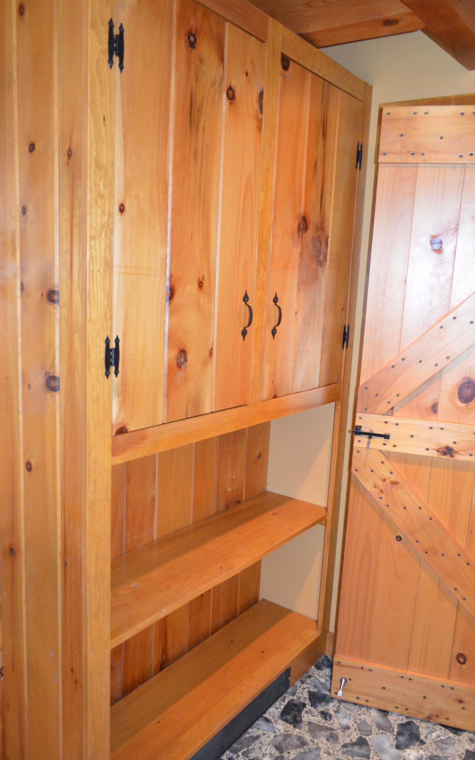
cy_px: 384
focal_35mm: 28
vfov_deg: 66.5
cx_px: 247
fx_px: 580
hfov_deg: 44.5
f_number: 3.5
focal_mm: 18
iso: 900
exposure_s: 1/60
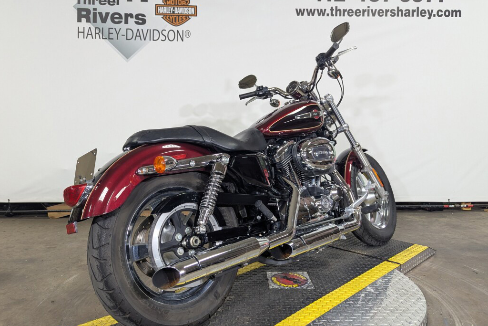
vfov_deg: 49.5
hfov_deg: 69.4
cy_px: 148
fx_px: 352
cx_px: 235
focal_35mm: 26
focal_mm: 6.81
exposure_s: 1/120
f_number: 1.85
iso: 208
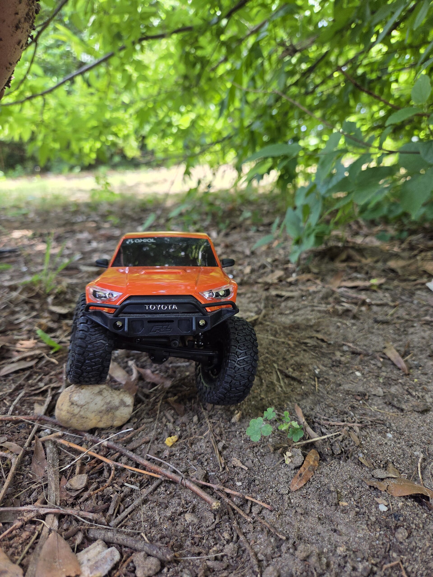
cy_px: 288
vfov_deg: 73.9
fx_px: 384
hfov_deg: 58.9
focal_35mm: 23
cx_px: 216
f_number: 1.8
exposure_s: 1/180
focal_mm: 5.4
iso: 64
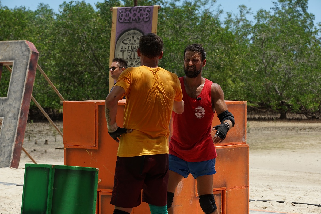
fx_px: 1204
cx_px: 160
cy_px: 107
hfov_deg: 15.2
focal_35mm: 135
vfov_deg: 10.2
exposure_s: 1/500
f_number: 10
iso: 320
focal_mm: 135
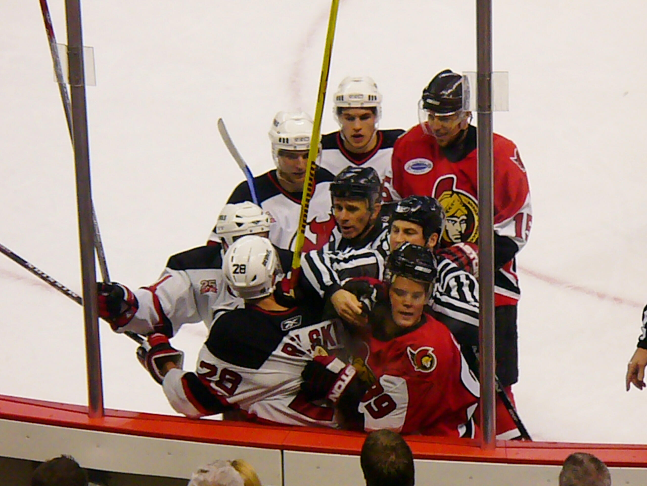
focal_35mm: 222
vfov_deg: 6.7
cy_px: 243
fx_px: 4149
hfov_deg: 8.9
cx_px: 324
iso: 800
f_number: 4.5
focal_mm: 36.6
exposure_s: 1/200
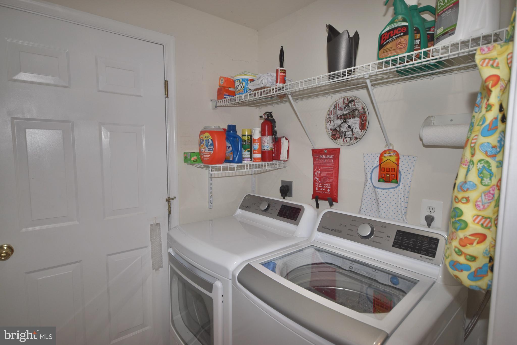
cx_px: 258
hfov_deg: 85.4
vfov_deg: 63.2
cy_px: 172
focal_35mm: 20
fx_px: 280
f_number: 5
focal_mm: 13
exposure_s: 1/60
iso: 250
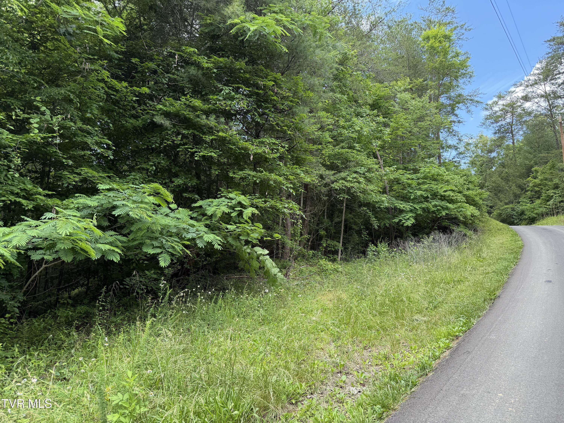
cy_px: 212
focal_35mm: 24
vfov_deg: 56.8
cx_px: 282
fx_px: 391
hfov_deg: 71.6
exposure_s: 1/507
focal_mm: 6.76
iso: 80
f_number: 1.78
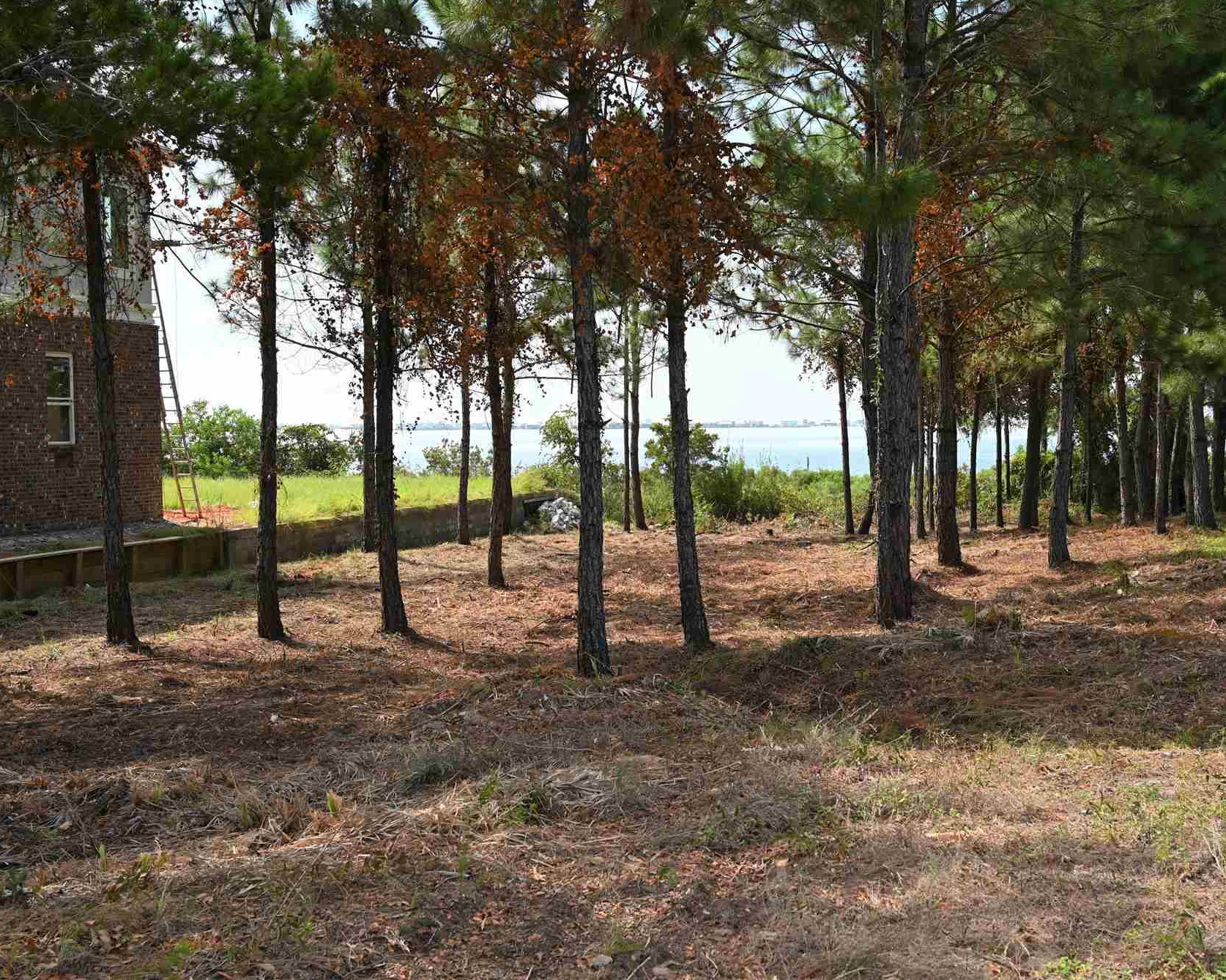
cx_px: 728
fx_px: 1436
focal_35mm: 40
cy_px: 482
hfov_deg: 46.0
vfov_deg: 37.7
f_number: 6.3
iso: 100
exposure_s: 1/320
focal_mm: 34.5
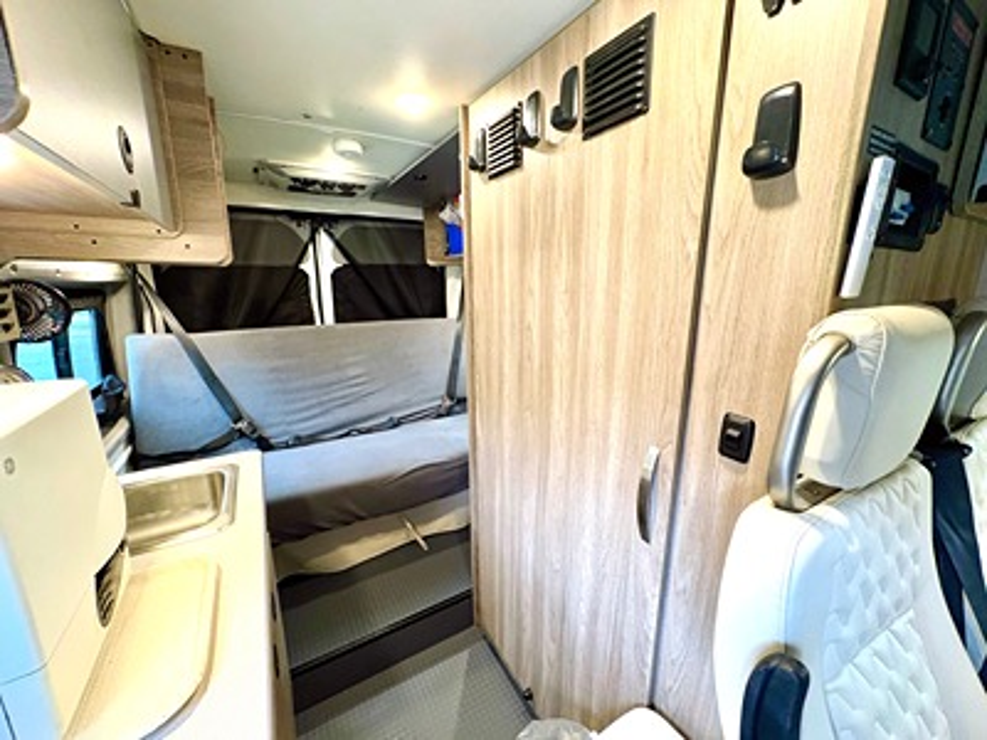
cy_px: 370
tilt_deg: -14.8
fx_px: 399
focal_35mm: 14
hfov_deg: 102.1
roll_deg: +0.2
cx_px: 494
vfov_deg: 85.7
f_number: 2.2
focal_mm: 2.22
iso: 500
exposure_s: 1/60
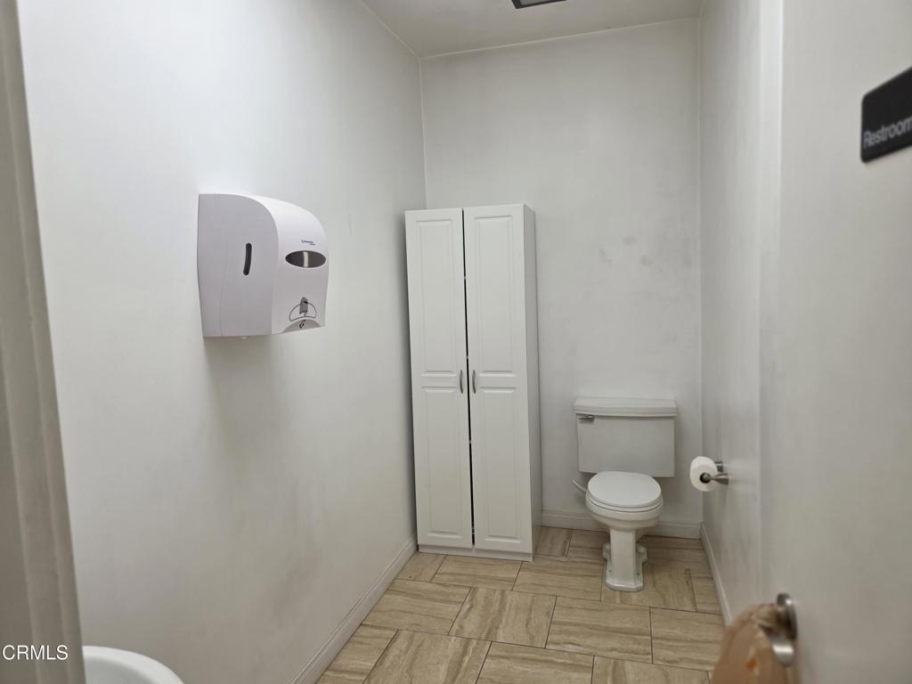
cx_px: 456
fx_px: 606
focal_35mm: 23
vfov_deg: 58.9
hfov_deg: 73.9
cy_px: 342
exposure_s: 1/180
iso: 50
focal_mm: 6.3
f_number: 1.7
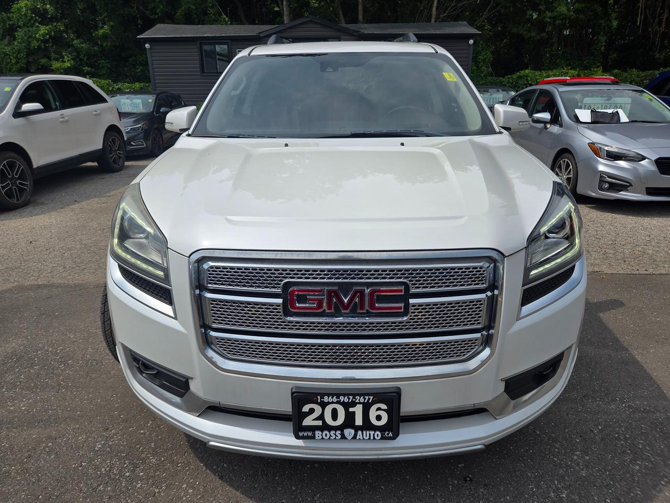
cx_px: 335
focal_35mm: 23
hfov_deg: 73.9
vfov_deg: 58.9
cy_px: 252
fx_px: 445
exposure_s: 1/2650
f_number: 1.8
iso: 25
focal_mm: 5.4
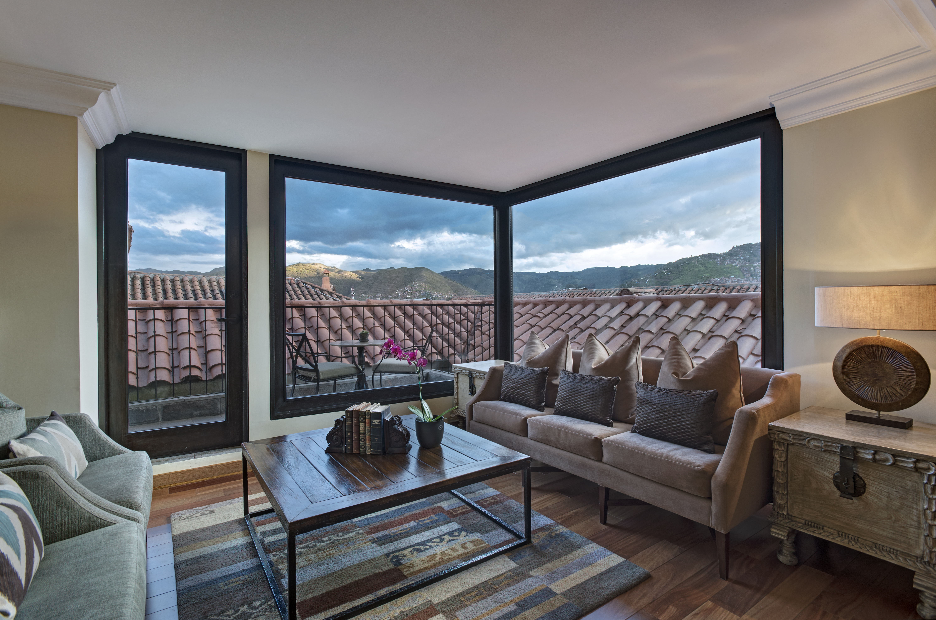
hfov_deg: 93.4
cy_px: 310
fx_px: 441
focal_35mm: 17
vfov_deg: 70.2
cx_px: 468
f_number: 8
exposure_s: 1/6
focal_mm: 17
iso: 320
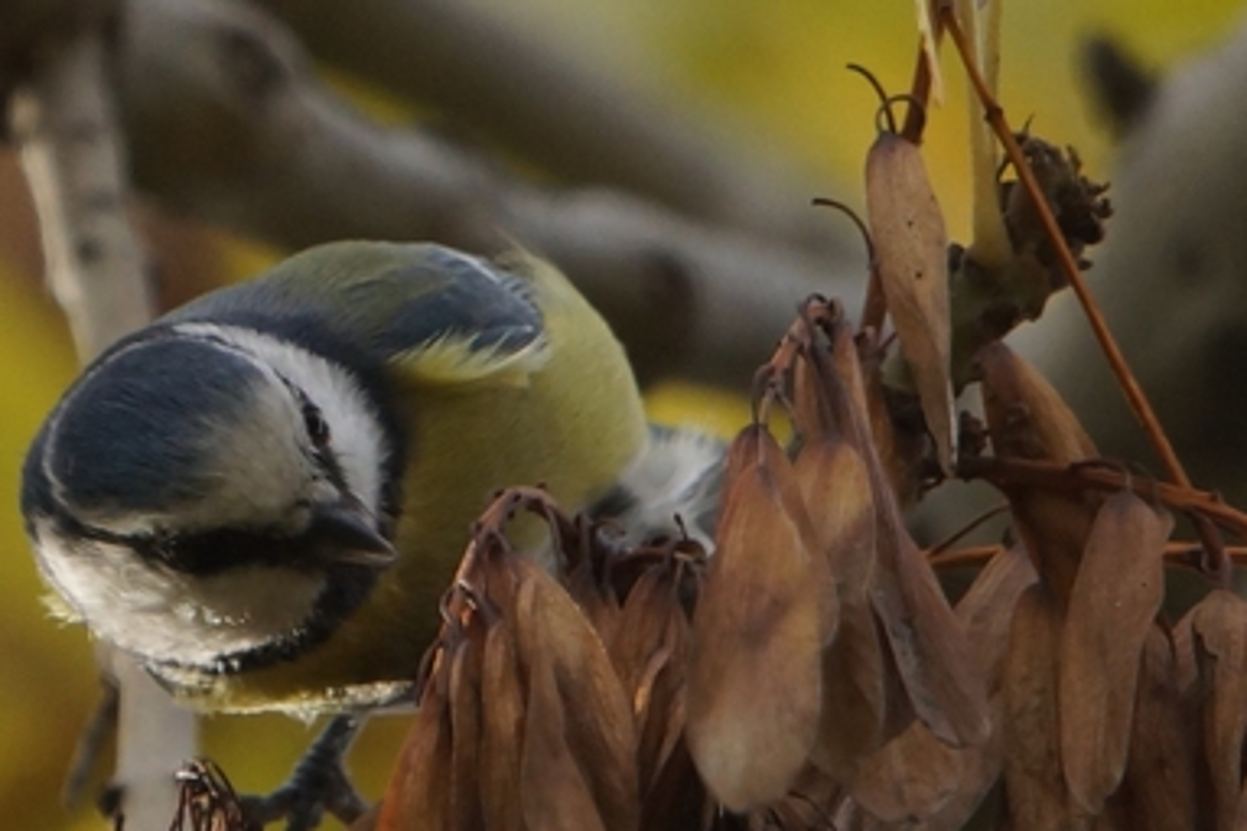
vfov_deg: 0.8
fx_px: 56919
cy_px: 606
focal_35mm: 1644
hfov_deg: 1.3
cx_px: 260
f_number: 7.1
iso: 500
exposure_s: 1/500
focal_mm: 400
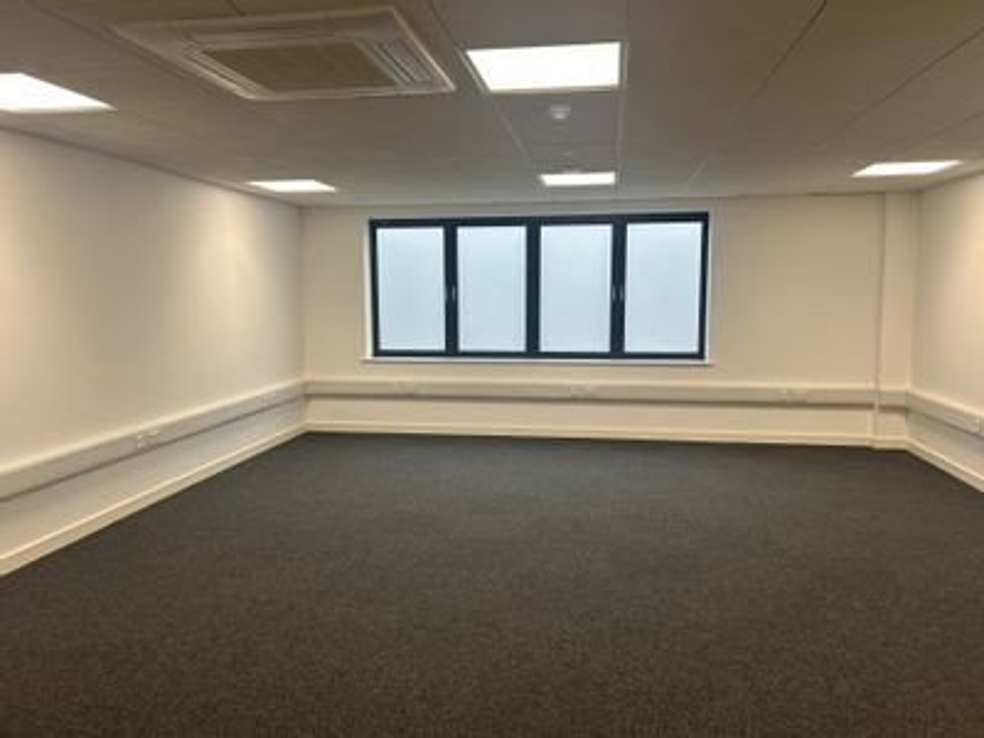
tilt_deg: -5.8
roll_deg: +0.1
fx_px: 739
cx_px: 492
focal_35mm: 26
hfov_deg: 67.3
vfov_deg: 53.1
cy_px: 369
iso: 40
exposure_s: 1/100
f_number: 1.5
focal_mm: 5.7
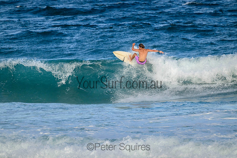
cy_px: 79
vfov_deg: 1.7
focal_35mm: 800
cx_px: 118
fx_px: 5268
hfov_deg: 2.6
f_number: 11
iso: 1600
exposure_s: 1/1600
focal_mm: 800
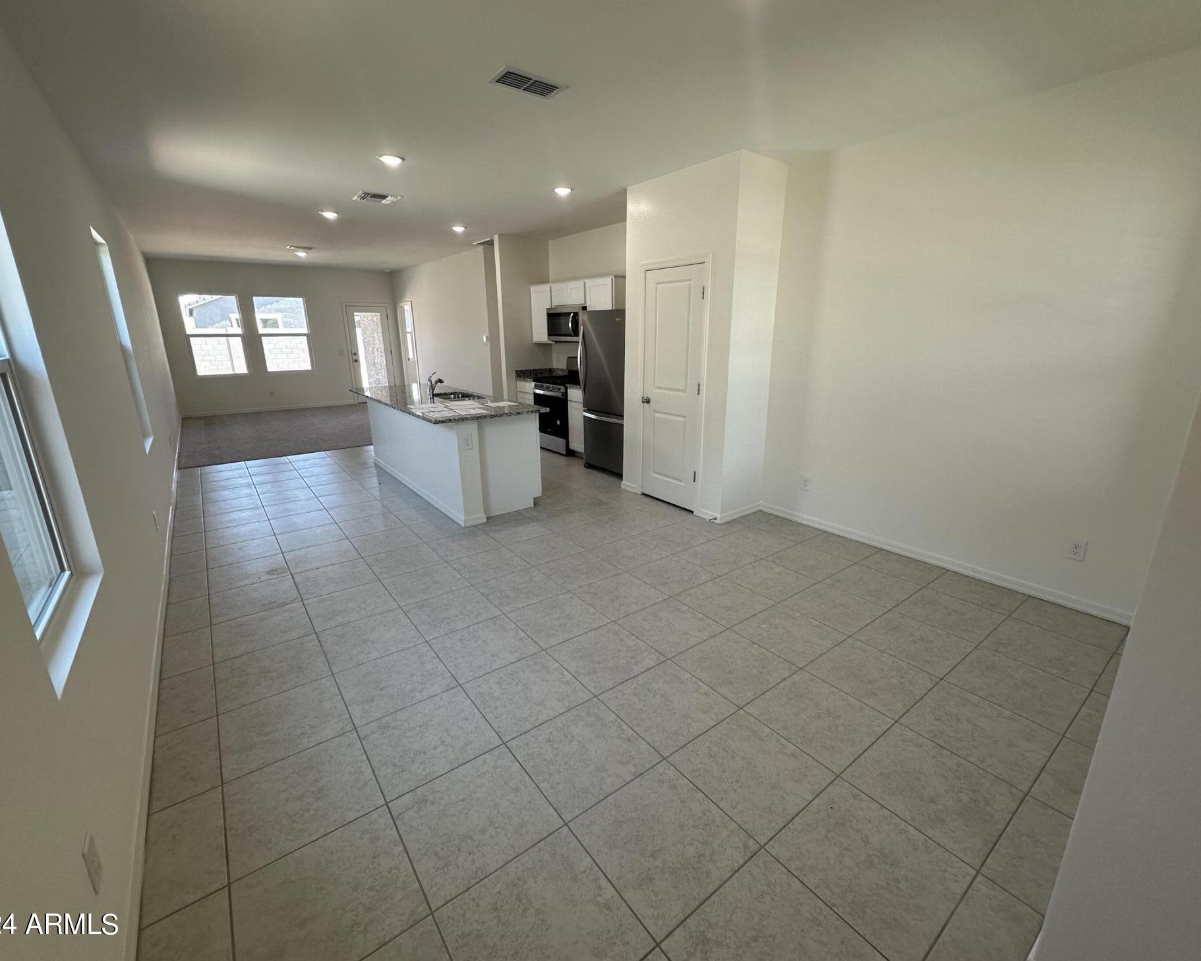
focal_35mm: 15
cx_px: 612
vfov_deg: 84.0
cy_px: 475
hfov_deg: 96.8
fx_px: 533
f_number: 2.2
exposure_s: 1/120
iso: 125
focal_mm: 2.22
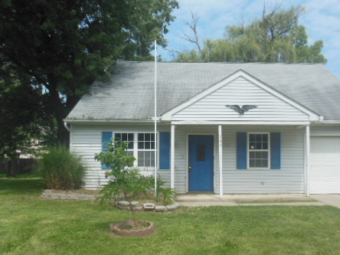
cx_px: 211
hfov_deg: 50.9
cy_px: 148
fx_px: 354
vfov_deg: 39.6
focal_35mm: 36
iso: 125
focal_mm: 4.5
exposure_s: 1/1250
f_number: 3.2
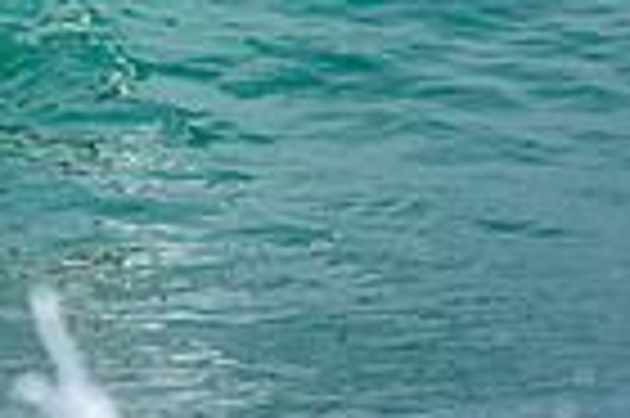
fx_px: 57892
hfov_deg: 0.6
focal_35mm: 3312
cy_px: -182
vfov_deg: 0.4
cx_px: -112
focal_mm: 800
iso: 220
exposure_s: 1/2000
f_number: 6.3
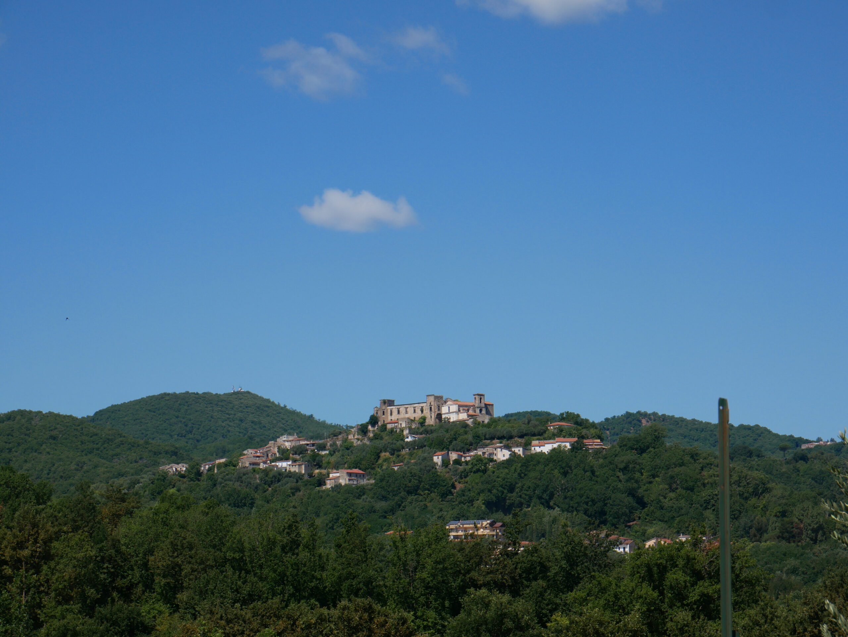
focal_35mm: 120
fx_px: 2941
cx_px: 424
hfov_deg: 16.4
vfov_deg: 12.4
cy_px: 318
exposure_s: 1/640
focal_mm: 60
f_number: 10
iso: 200
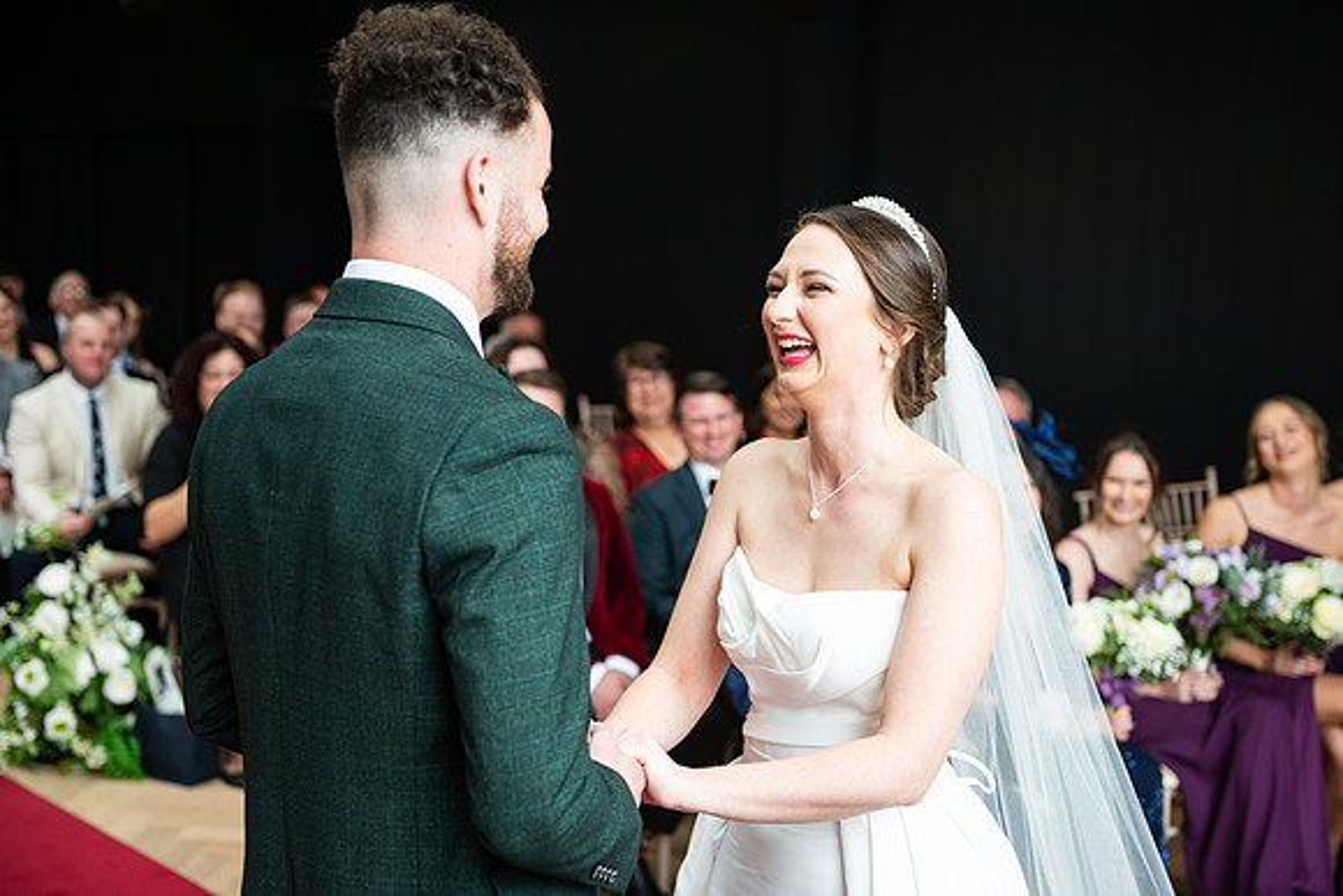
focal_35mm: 56
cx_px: 672
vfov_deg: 24.2
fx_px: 2090
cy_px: 448
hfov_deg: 35.6
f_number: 3.5
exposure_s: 1/200
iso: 400
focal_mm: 56
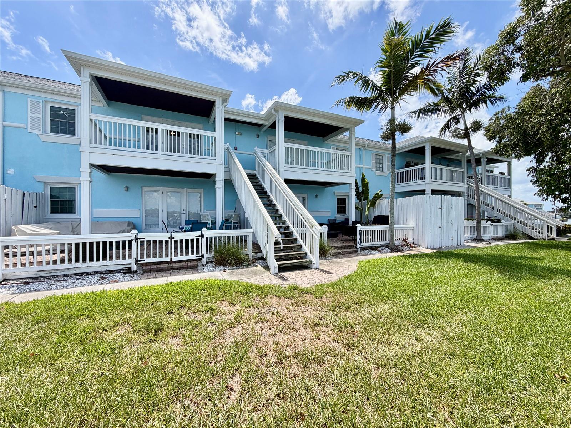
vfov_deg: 85.7
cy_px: 214
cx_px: 286
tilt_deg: -1.5
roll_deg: +0.3
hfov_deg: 102.1
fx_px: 231
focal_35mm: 14
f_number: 2.2
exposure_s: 1/770
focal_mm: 2.22
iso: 32
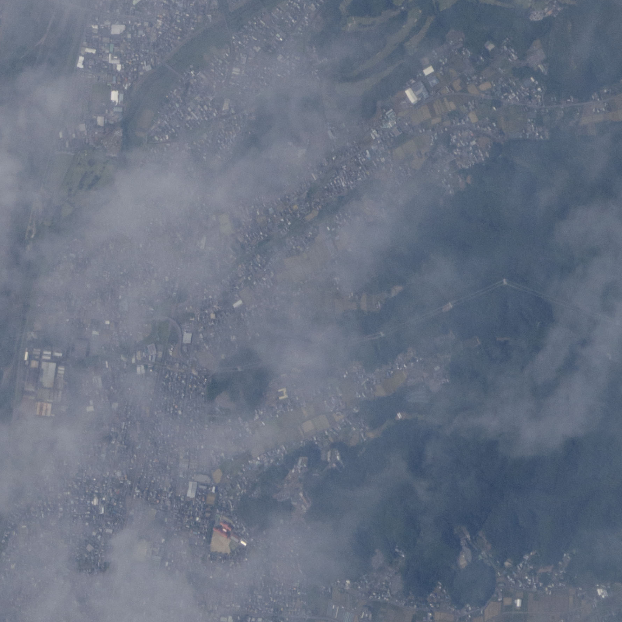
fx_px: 90139
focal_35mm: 4434
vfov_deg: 0.4
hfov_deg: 0.4
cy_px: 549
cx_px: -321
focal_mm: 1120
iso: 500
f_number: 10
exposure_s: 1/1600
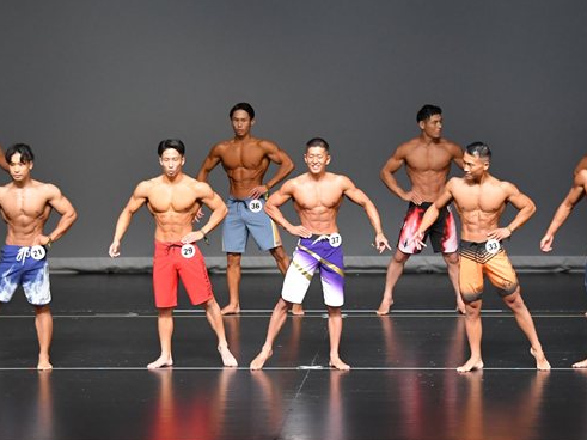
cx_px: 325
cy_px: 228
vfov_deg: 6.7
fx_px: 3781
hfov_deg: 8.9
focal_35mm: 223
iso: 3600
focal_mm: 98
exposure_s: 1/400
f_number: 5.6
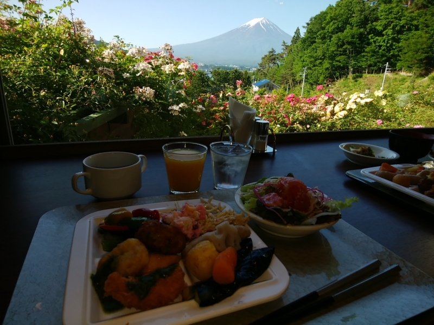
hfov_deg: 76.4
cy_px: 162
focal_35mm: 22
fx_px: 276
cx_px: 217
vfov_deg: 61.1
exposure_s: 1/471
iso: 32
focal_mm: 3
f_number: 2
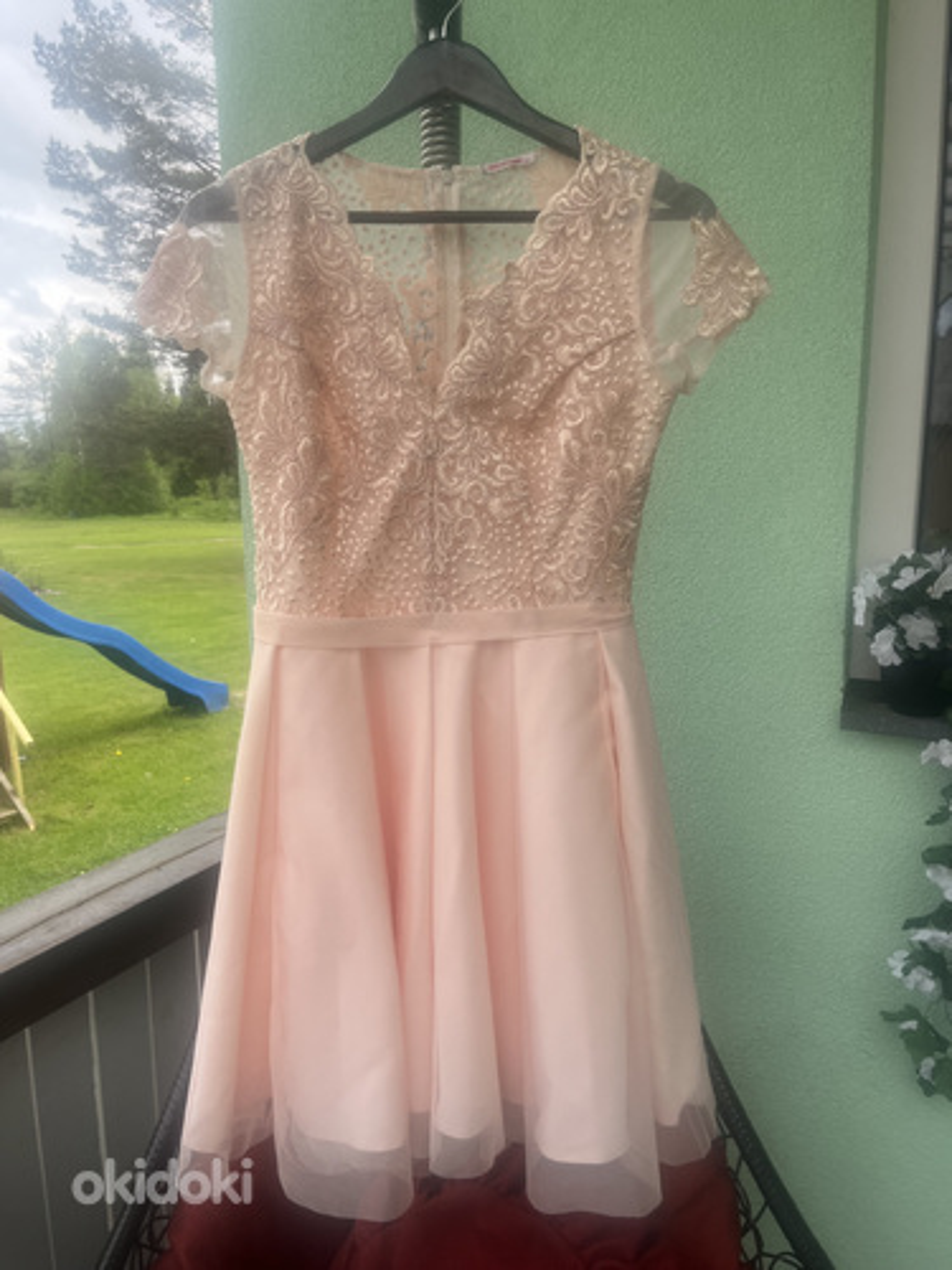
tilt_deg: -9.9
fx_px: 953
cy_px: 635
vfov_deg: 67.3
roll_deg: +0.9
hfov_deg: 53.1
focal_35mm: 26
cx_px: 476
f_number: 1.6
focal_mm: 5.1
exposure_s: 1/816
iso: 50
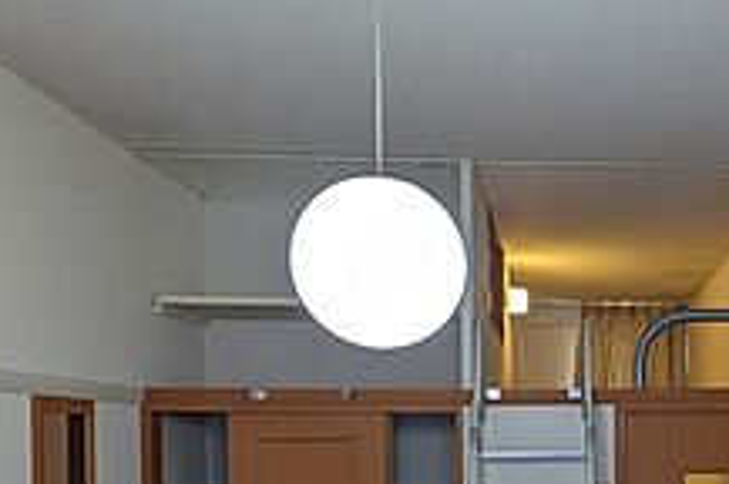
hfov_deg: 42.4
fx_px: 869
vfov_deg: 29.5
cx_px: 633
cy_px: 454
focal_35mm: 43
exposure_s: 1/60
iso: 83
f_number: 2.2
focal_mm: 1.83
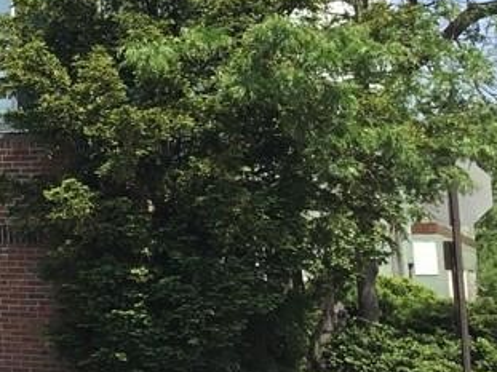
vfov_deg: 14.2
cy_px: -24
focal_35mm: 102
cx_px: -308
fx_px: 1464
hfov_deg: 16.9
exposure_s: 1/867
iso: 25
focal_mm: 3.3
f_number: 2.4
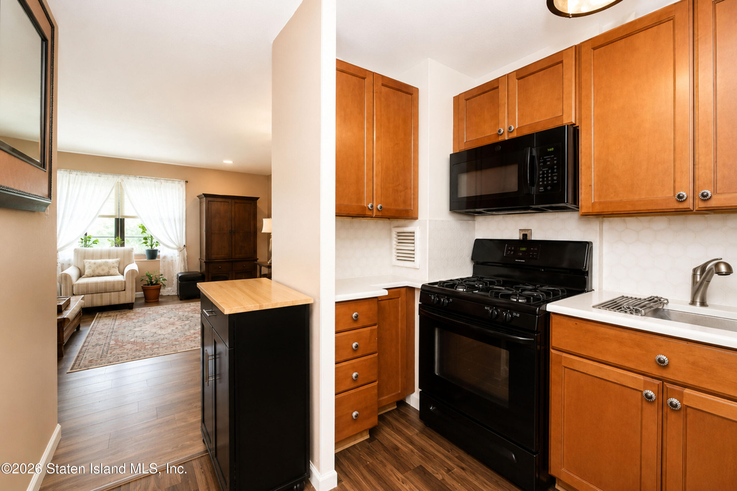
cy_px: 246
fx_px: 307
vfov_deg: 77.3
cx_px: 368
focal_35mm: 15
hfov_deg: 100.4
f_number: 7.1
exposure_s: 1/80
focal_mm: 10
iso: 2000
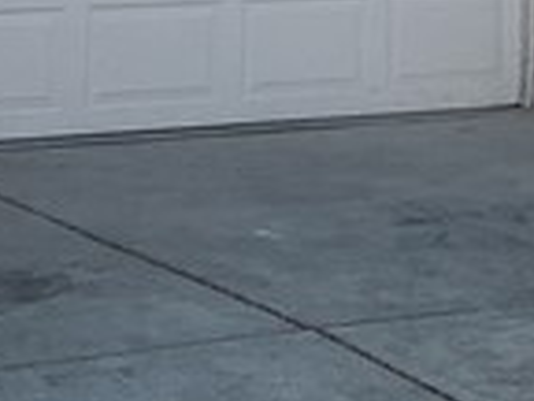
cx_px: 745
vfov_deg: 7.0
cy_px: -308
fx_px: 3178
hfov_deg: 9.4
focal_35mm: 206
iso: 25
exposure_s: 1/1195
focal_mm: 3
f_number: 1.8
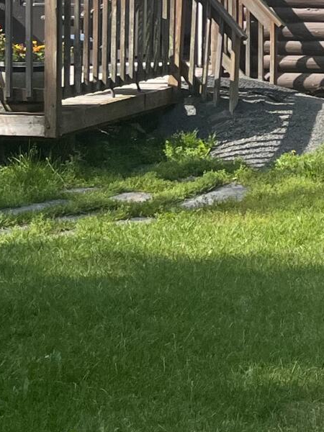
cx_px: 554
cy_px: -100
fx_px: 1622
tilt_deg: +1.1
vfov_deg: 14.6
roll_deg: -0.7
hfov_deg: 10.8
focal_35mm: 130
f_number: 1.6
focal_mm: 5.1
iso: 50
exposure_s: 1/1890
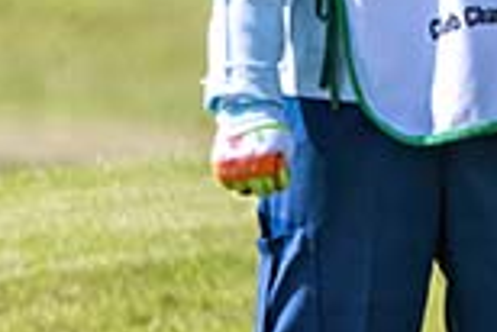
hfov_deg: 0.5
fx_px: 56033
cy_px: -19
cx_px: 1284
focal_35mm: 4055
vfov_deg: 0.3
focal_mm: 650
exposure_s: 1/2500
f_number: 8
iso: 450
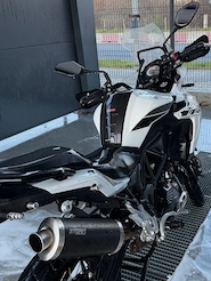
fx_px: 316
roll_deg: +1.6
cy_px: 156
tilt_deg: -24.5
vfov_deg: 47.7
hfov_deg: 36.0
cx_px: 161
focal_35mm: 39
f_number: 1.78
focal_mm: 6.76
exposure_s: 1/121
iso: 125
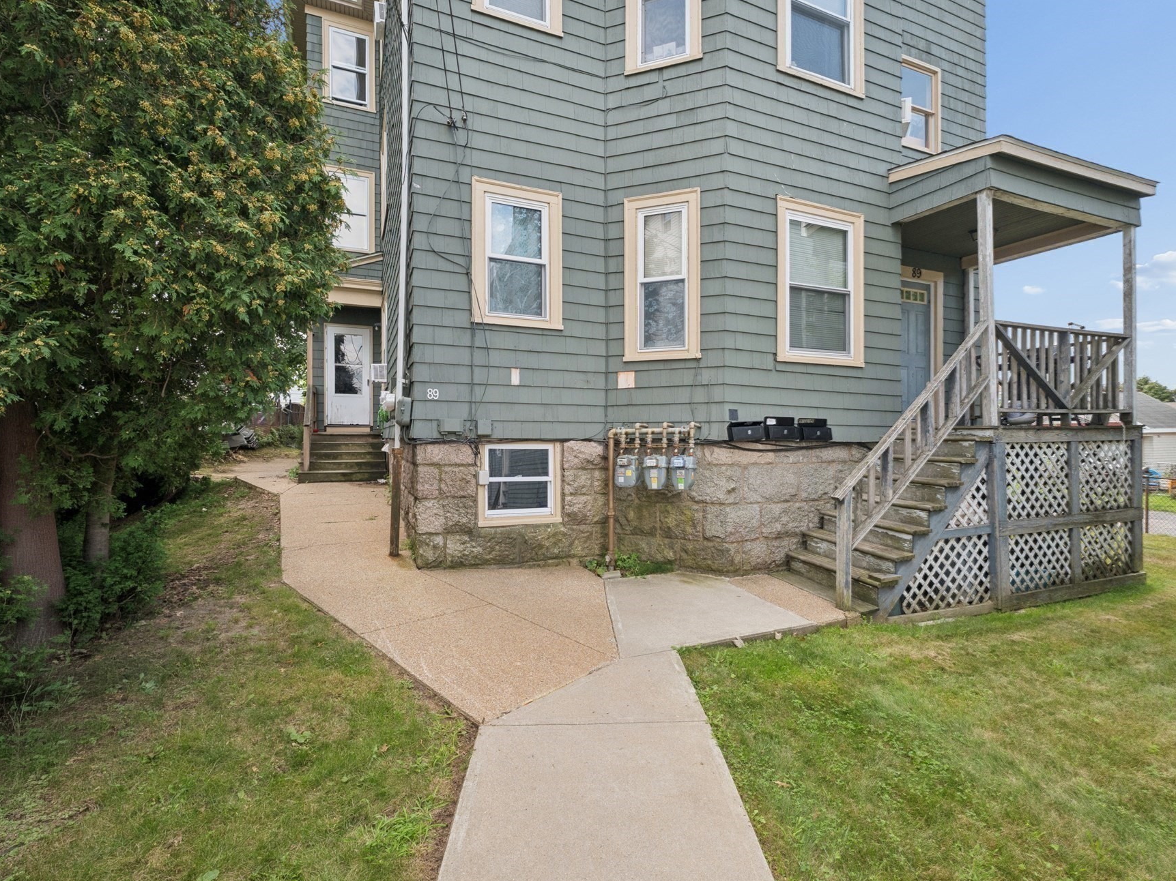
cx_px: 619
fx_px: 544
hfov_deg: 94.4
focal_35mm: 16
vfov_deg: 78.1
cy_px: 432
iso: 800
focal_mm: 14
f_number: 8
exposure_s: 1/400
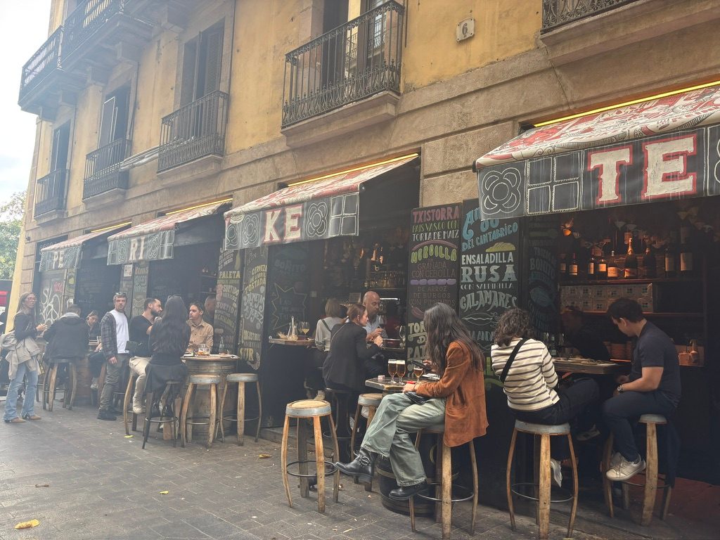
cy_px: 270
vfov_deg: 53.1
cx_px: 360
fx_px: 541
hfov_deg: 67.3
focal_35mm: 26
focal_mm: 5.96
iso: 40
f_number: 1.6
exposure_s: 1/121
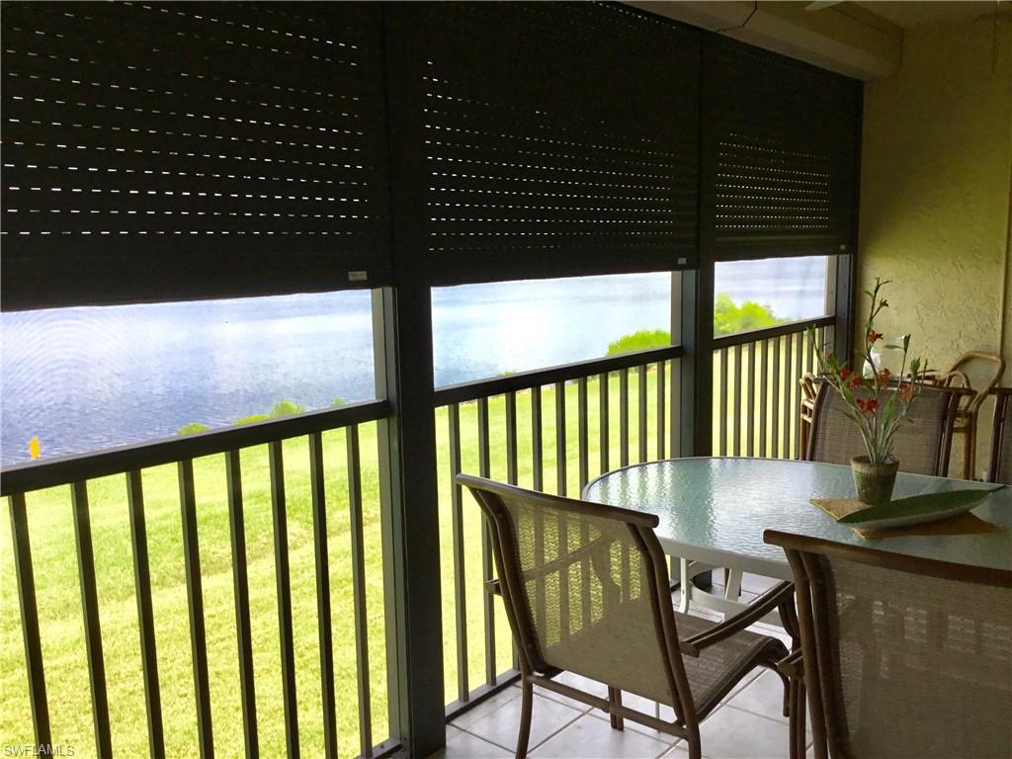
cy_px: 380
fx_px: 906
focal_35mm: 31
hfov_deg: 58.4
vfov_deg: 45.4
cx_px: 506
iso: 25
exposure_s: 1/172
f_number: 2.4
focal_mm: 3.3
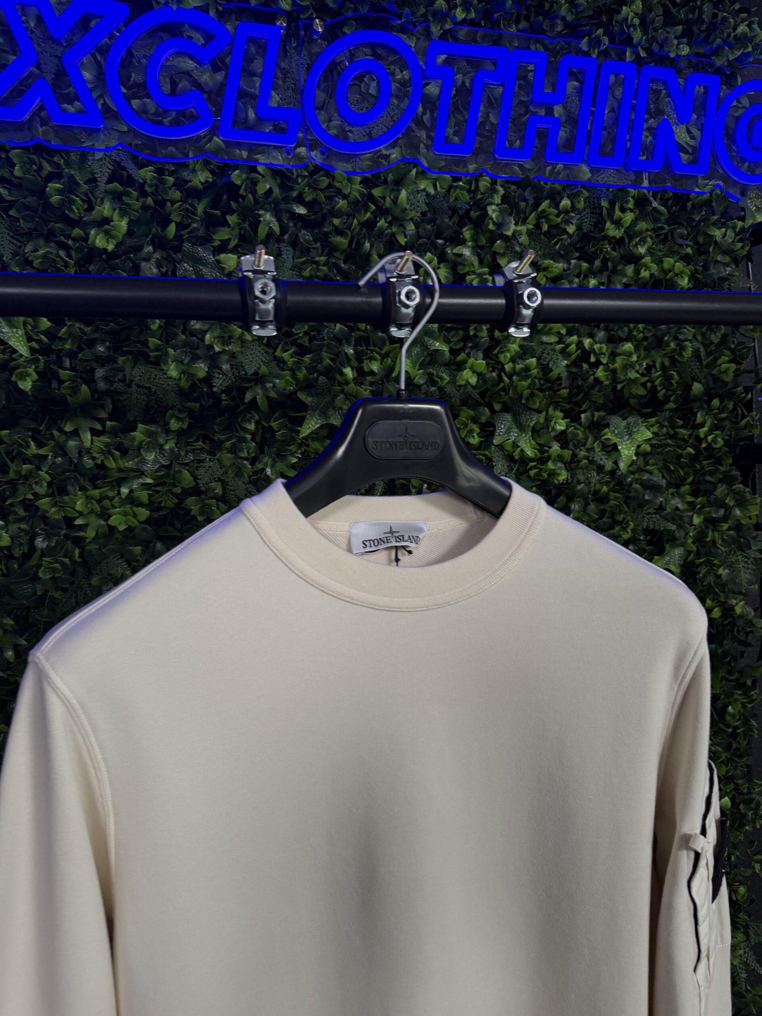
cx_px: 381
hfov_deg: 56.8
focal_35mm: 24
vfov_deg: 71.6
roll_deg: -0.3
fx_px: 704
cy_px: 508
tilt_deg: -5.0
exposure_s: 1/84
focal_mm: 6.76
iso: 125
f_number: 1.78
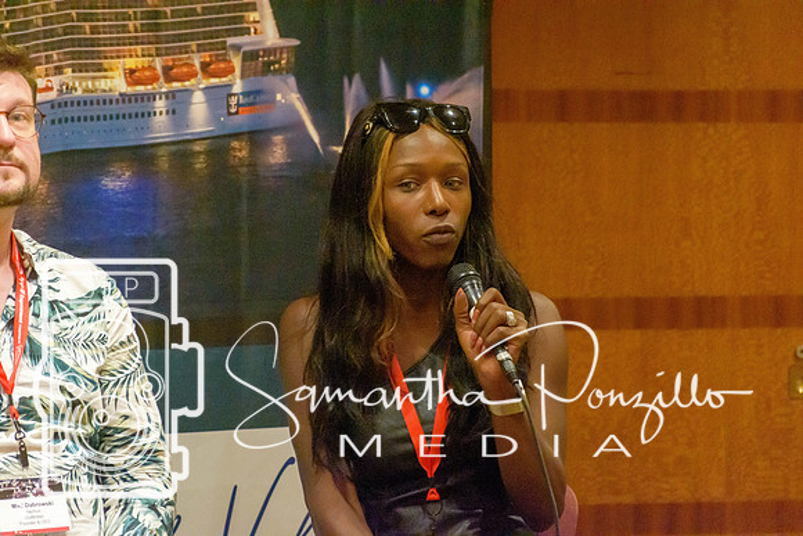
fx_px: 5856
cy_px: 268
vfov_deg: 5.2
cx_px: 402
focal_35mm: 262
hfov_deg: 7.8
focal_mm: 175
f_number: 5
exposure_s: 1/125
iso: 12800
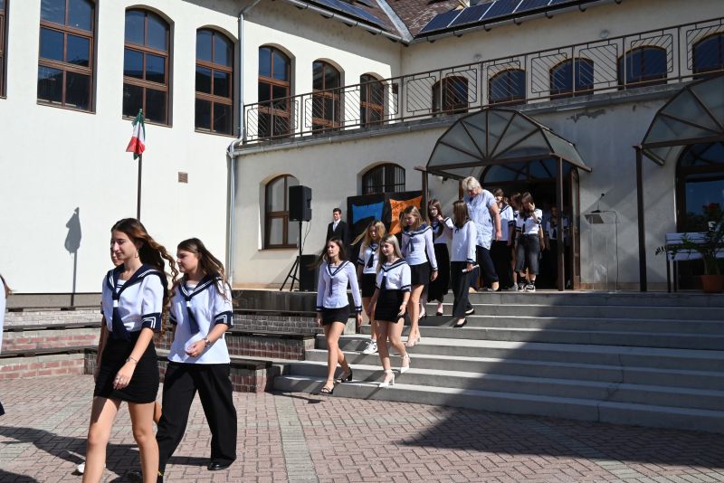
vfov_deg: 38.9
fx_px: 684
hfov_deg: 55.8
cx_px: 362
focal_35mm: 34
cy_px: 242
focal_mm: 34
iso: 1600
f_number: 18
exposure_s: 1/1250
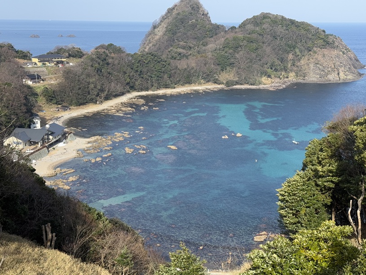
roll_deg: -0.5
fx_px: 507
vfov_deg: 30.3
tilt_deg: -13.4
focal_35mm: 48
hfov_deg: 39.7
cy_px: 138
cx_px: 183
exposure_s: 1/2033
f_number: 1.78
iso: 64
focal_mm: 6.76
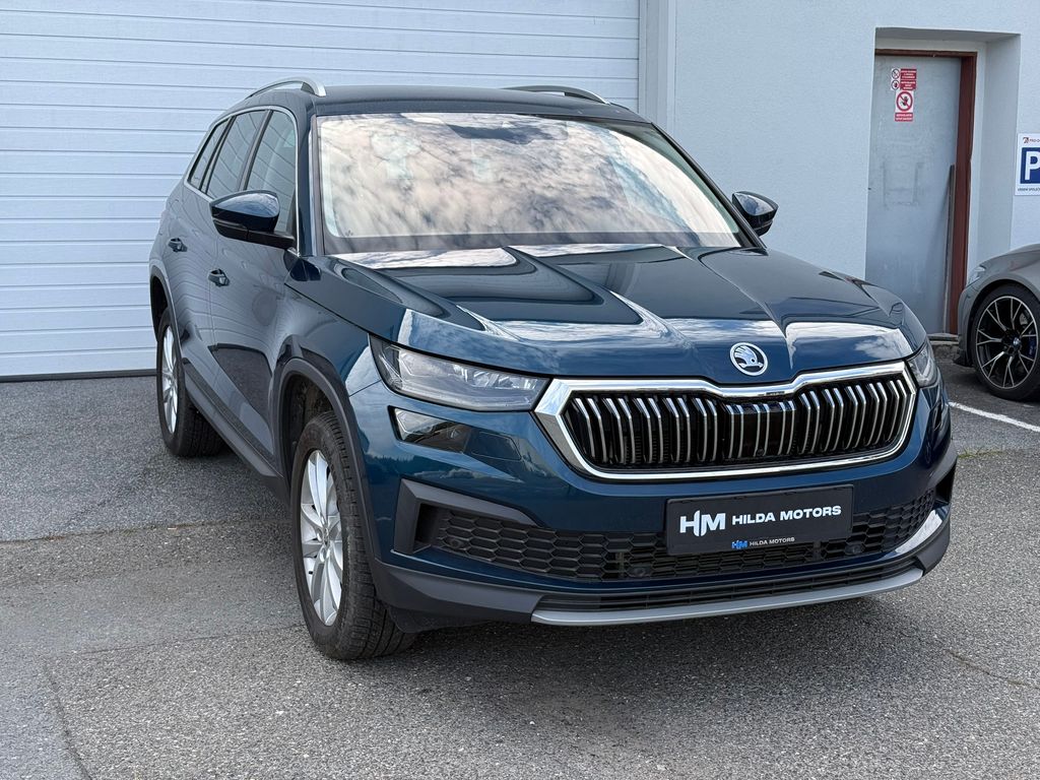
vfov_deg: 30.3
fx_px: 1442
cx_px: 520
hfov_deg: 39.7
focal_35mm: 48
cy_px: 390
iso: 80
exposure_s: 1/1000
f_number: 1.78
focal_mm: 6.76
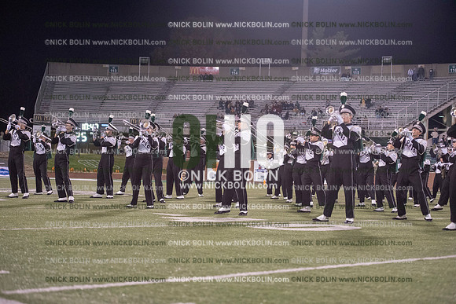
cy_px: 152
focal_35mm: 70
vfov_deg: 19.5
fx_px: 887
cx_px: 228
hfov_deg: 28.8
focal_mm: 70
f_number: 3.2
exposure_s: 1/1250
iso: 5000
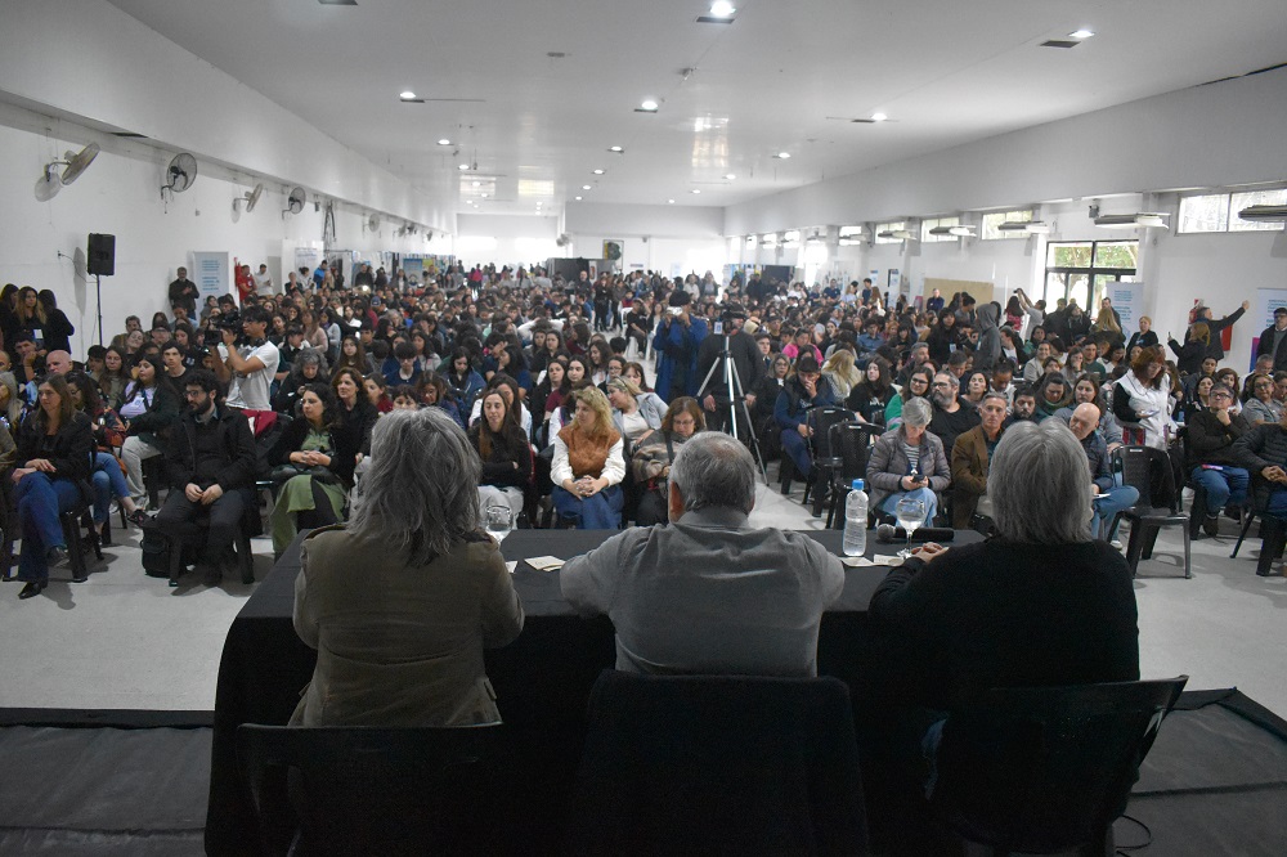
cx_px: 644
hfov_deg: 67.4
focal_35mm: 27
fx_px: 965
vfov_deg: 47.9
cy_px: 428
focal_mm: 18
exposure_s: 1/125
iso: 5600
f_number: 3.5
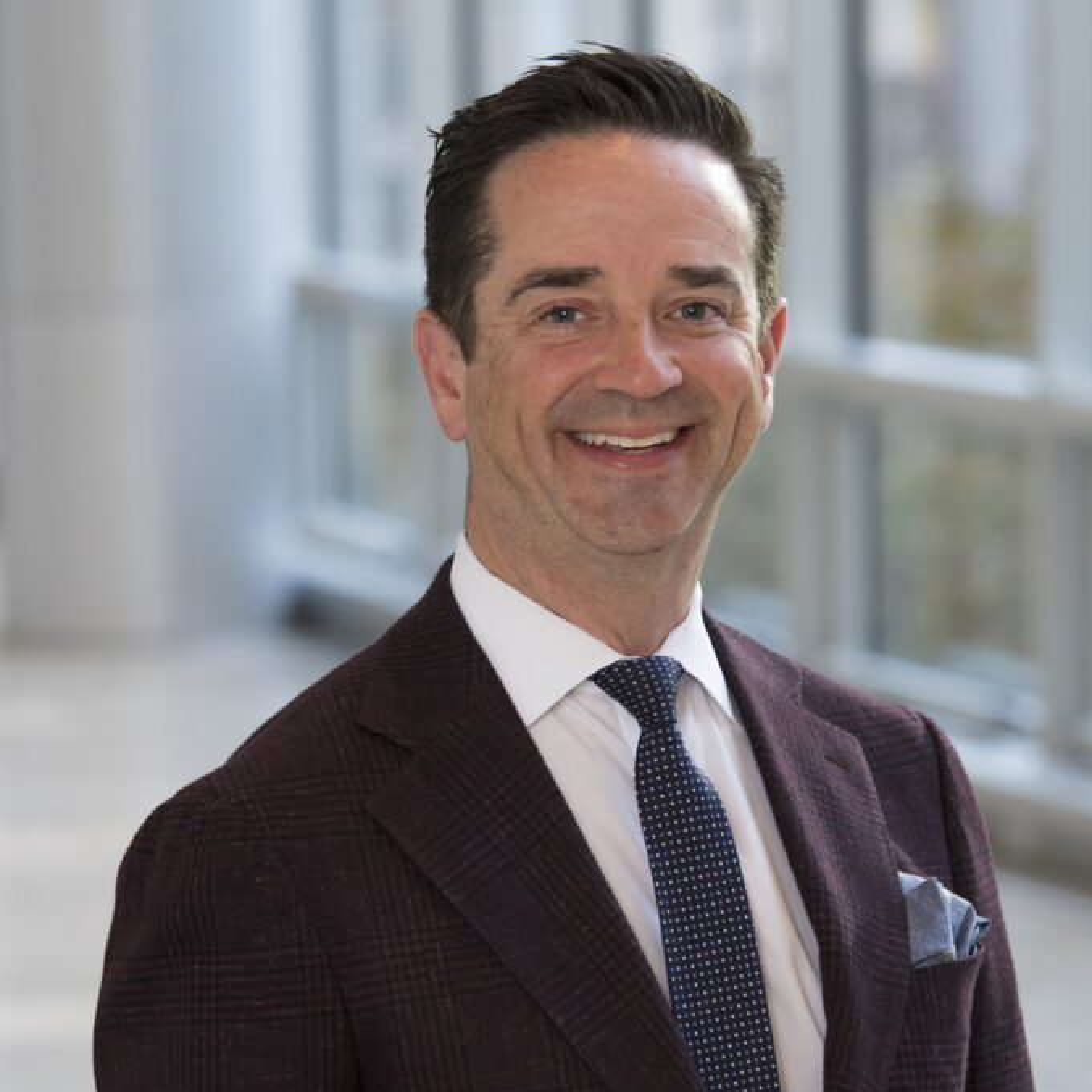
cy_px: 761
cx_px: 548
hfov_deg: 7.9
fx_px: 7910
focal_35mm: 222
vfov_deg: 7.9
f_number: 4
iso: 400
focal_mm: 115
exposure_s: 1/20
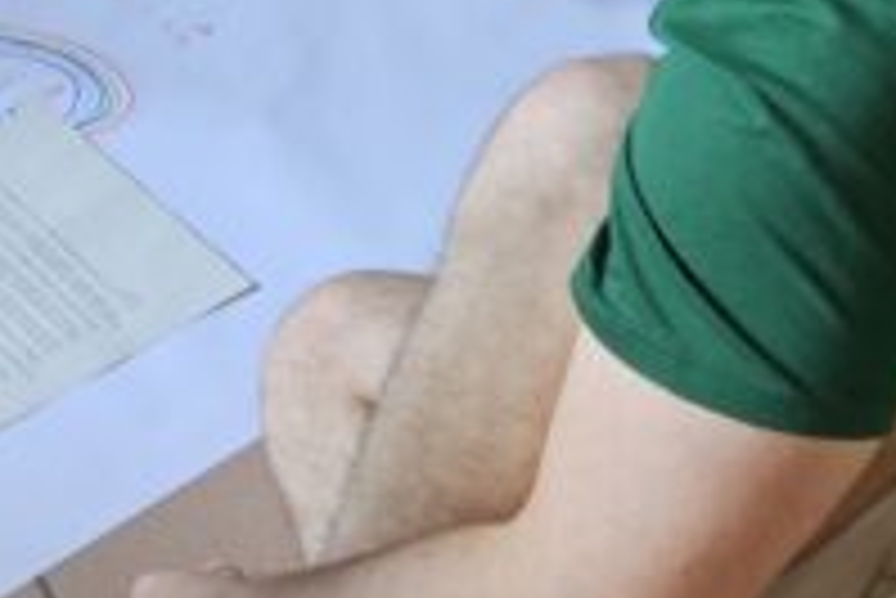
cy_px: -504
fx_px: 3063
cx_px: -225
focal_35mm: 123
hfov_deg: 15.9
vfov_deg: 10.5
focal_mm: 5.4
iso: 125
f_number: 1.8
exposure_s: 1/100
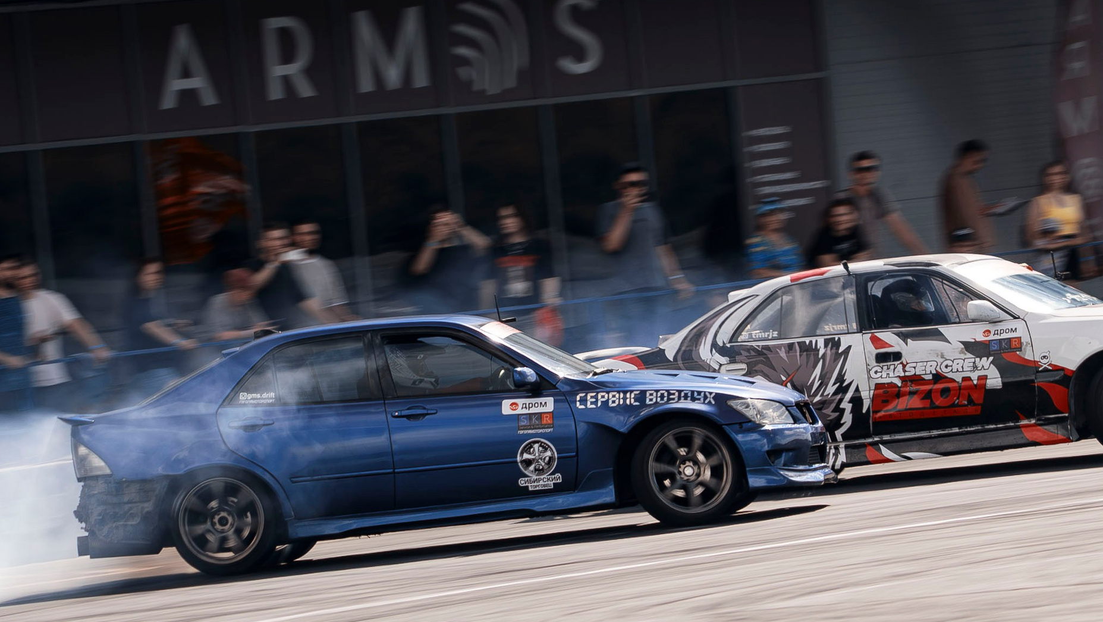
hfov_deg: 5.4
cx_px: 582
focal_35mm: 398
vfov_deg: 3.1
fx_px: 11645
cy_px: 386
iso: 100
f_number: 8
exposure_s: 1/125
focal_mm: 130
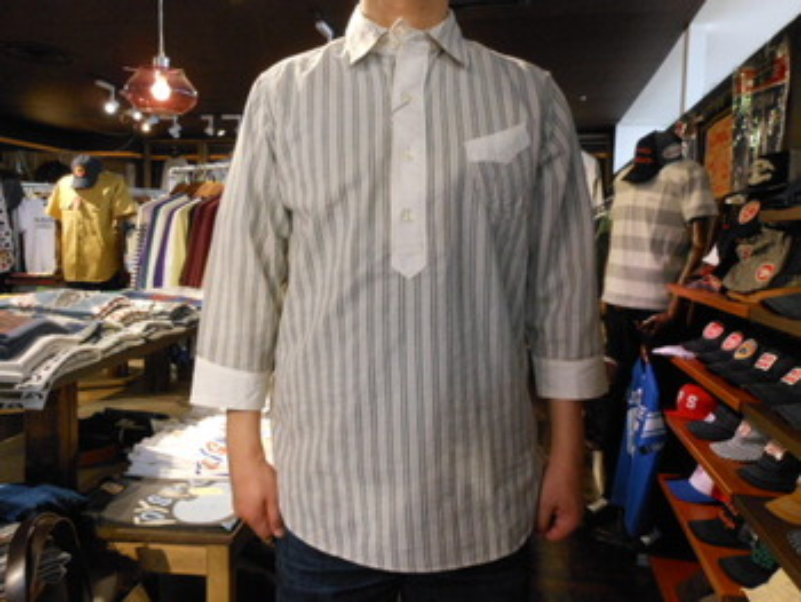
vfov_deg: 49.8
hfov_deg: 63.4
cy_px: 301
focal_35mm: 28
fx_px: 648
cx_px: 400
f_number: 3.7
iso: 400
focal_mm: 5
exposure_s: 1/20
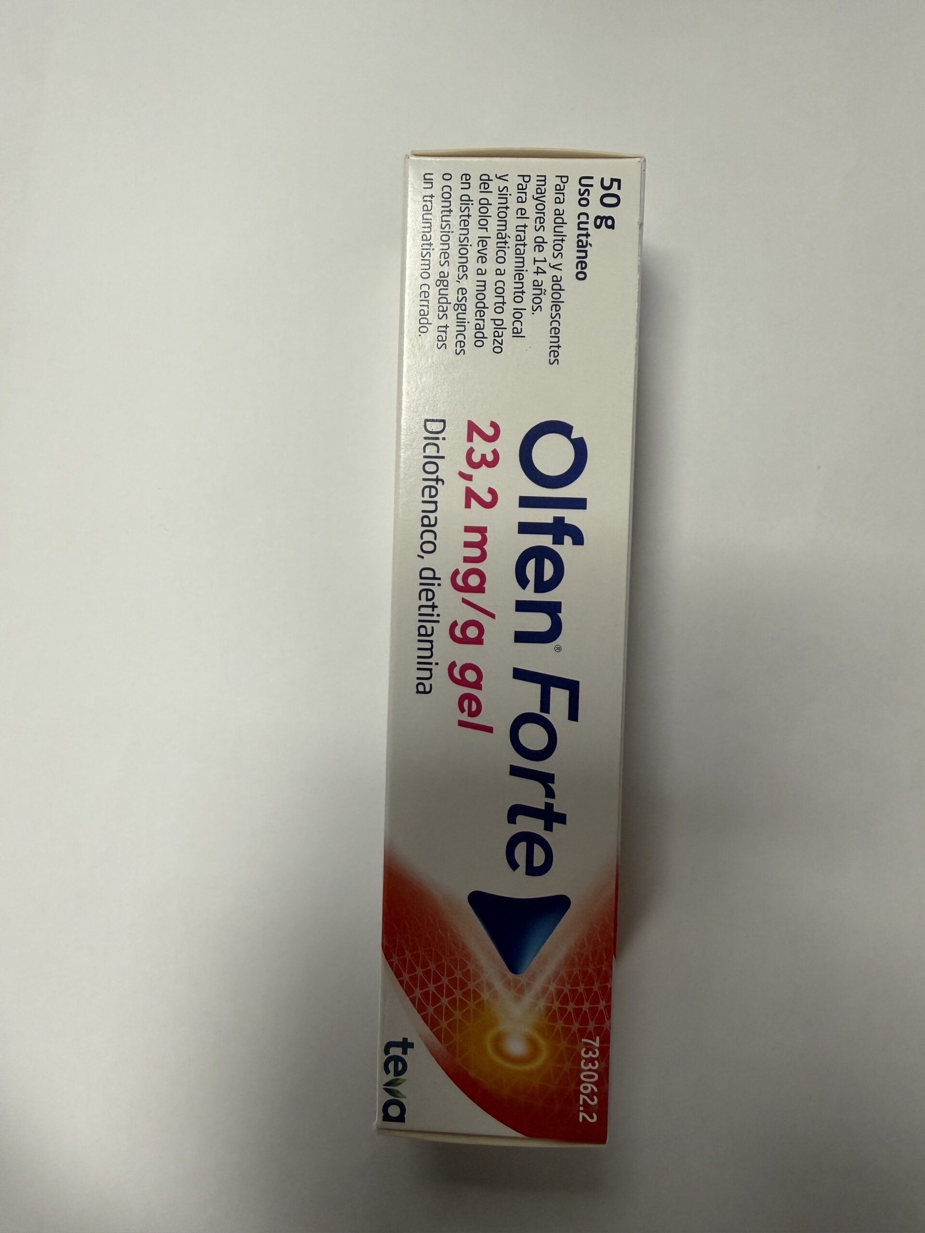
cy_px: 616
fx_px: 855
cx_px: 462
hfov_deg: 56.8
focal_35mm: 24
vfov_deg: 71.6
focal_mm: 2.22
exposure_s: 1/100
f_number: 2.2
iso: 160
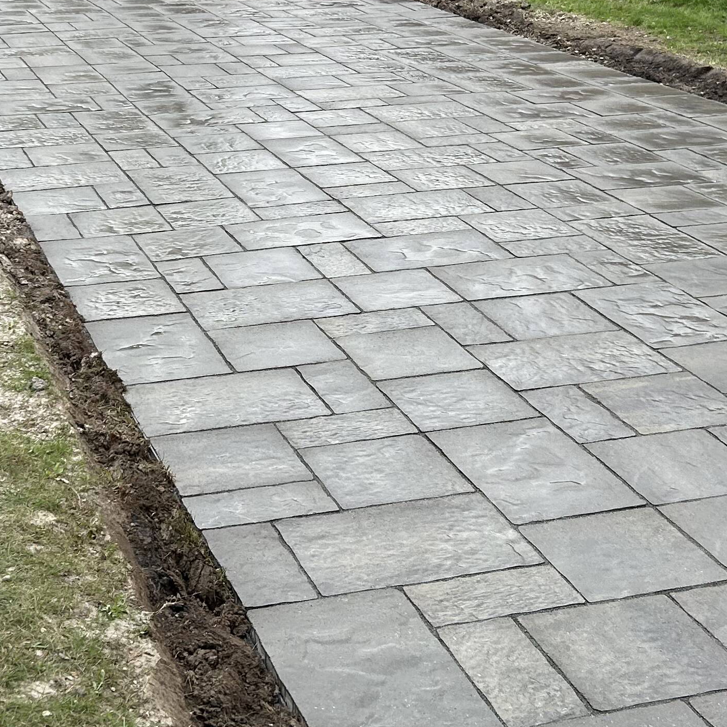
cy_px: 179
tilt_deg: -12.7
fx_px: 1568
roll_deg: +2.8
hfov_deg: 25.9
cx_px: 206
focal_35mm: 66
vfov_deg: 25.8
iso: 50
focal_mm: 5.7
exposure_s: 1/974
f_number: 1.5
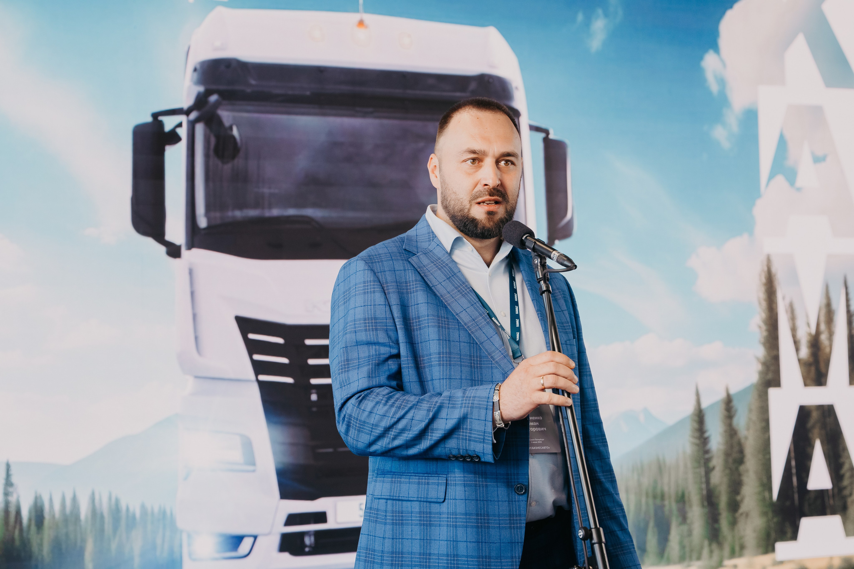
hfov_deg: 30.1
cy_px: 284
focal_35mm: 67
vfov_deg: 20.3
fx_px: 1589
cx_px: 427
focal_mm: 67
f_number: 4.5
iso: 500
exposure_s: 1/125
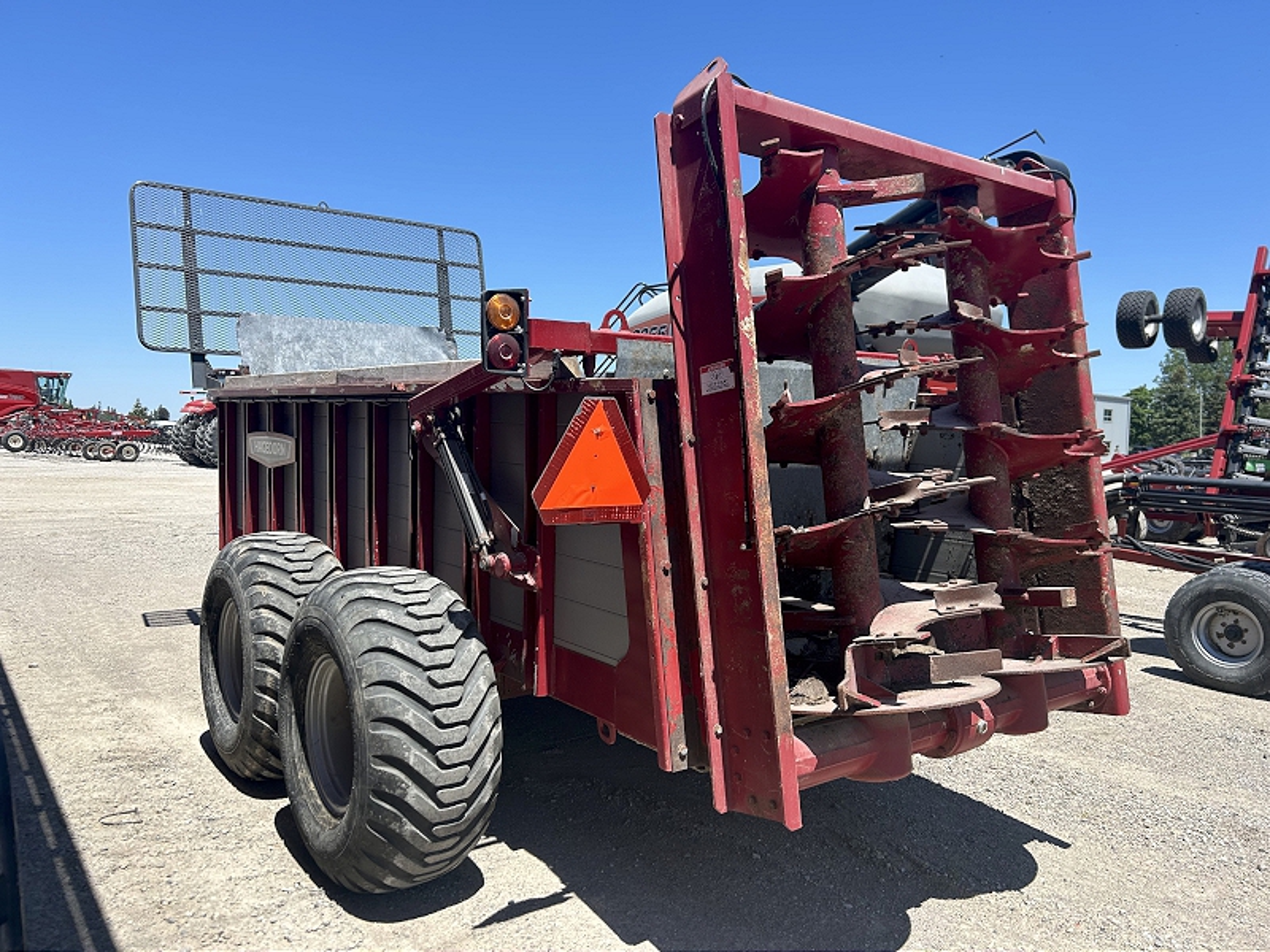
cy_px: 476
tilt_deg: -3.2
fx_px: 954
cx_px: 635
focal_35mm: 26
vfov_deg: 53.1
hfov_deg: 67.3
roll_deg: -1.3
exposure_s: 1/3077
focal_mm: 5.7
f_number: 1.5
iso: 50
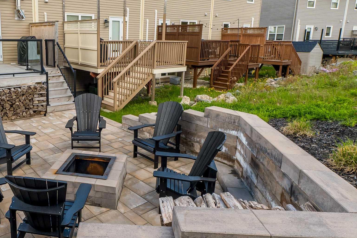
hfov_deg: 62.3
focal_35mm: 28
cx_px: 96
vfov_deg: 46.1
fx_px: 278
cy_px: 95
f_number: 11
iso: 400
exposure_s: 1/200
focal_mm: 14
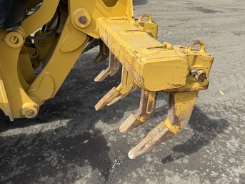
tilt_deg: -33.5
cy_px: 93
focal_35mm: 28
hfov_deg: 63.4
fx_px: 198
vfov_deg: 49.7
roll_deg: +0.2
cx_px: 114
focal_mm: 6.76
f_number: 1.78
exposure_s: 1/2000
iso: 80
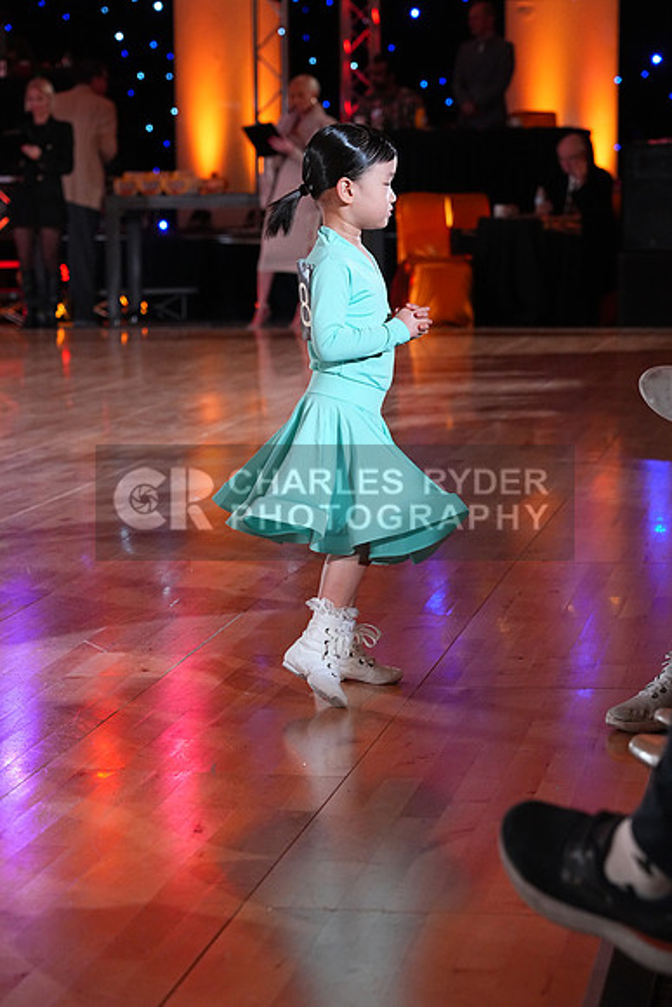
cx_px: 336
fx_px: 2938
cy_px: 504
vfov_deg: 19.5
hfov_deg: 13.0
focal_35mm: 105
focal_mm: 105
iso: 5000
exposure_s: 1/400
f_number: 5.6
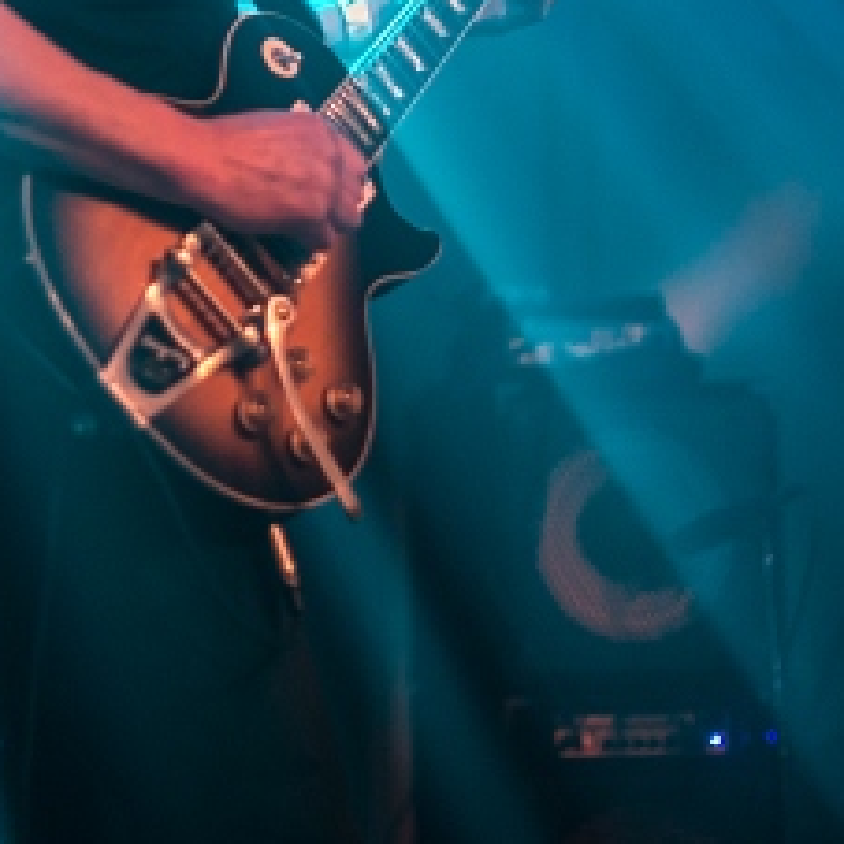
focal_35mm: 135
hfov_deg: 12.7
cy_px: -32
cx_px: -41
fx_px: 3724
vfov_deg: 12.7
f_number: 1.4
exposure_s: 1/80
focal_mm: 50
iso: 640
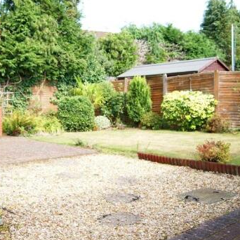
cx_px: 63
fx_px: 345
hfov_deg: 37.5
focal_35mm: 44
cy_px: 118
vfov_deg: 38.3
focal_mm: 18
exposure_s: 1/160
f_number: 4
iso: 125
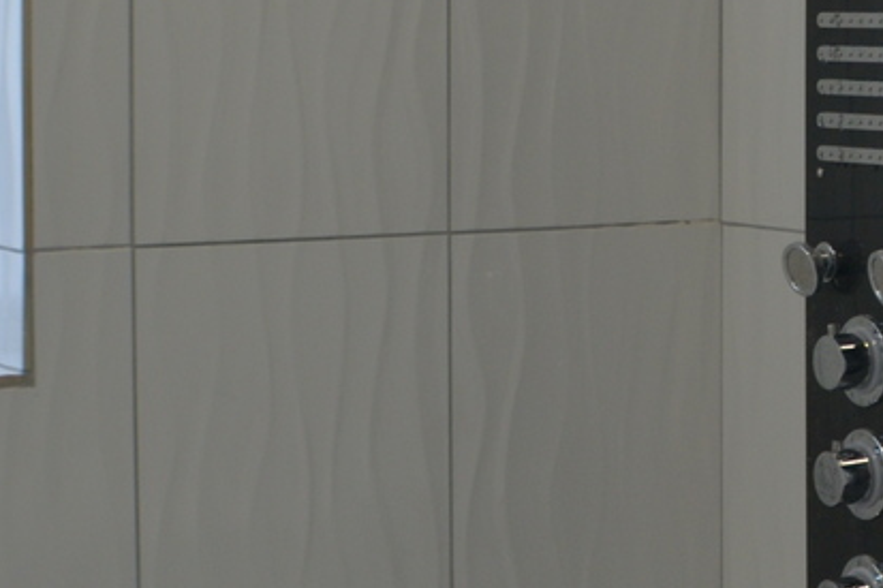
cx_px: 1180
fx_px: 3751
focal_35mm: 153
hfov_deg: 12.9
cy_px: 135
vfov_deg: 8.9
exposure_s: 1/30
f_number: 4.2
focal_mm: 26
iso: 220
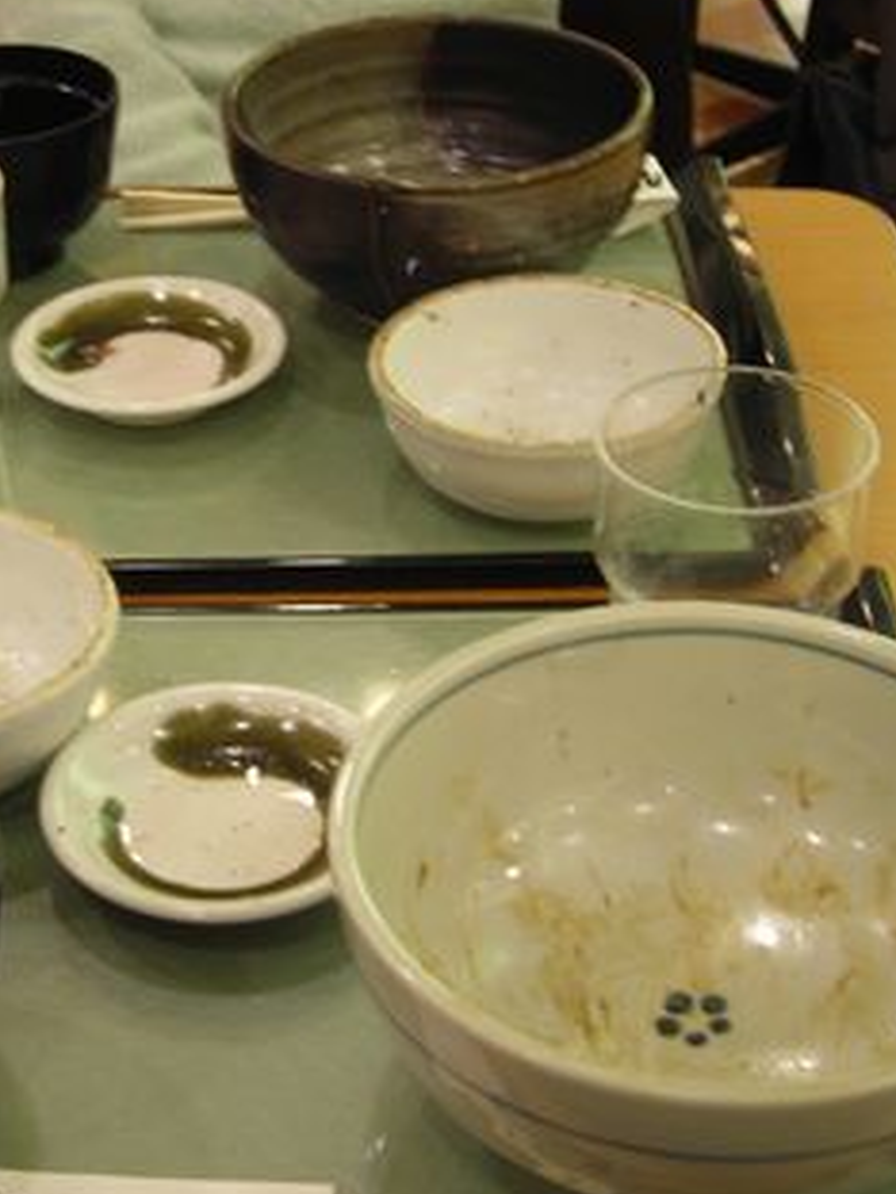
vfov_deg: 29.8
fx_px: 2243
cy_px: 530
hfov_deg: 22.5
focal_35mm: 65
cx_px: 268
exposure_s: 1/8.3
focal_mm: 6.3
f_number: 3.2
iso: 50
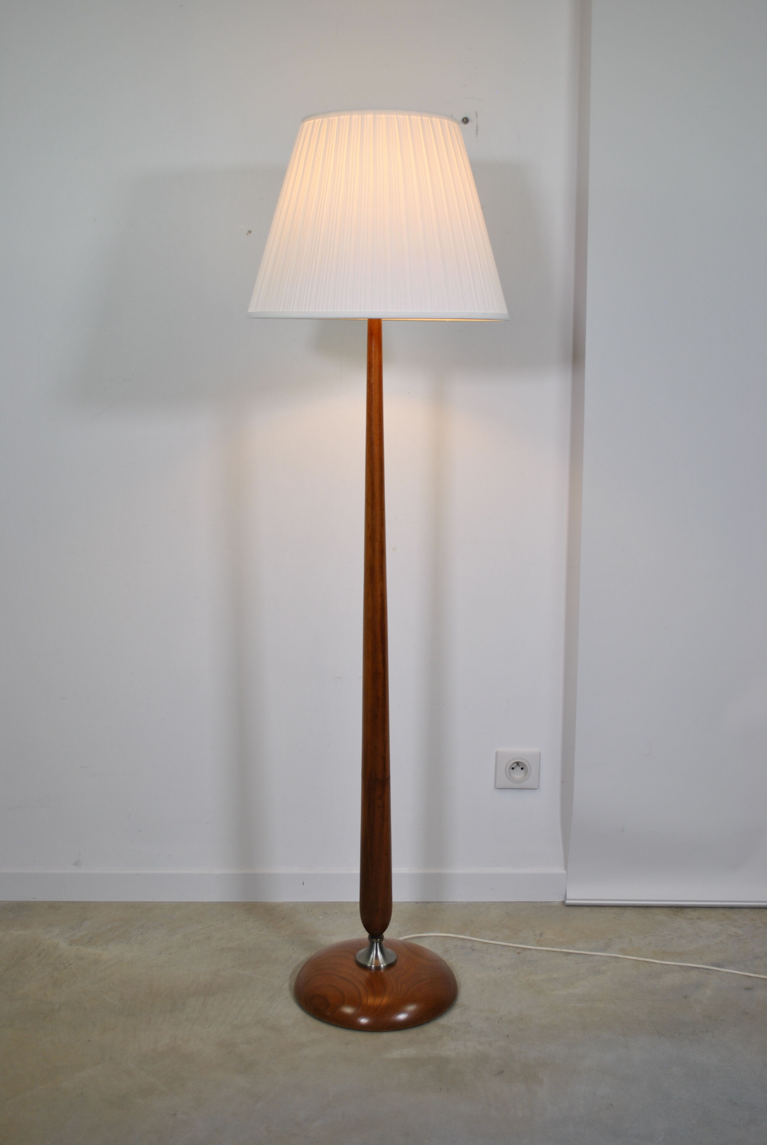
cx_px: 384
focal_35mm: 39
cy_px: 572
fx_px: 1243
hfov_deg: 34.3
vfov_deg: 49.5
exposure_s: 1/60
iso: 200
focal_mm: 26
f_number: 5
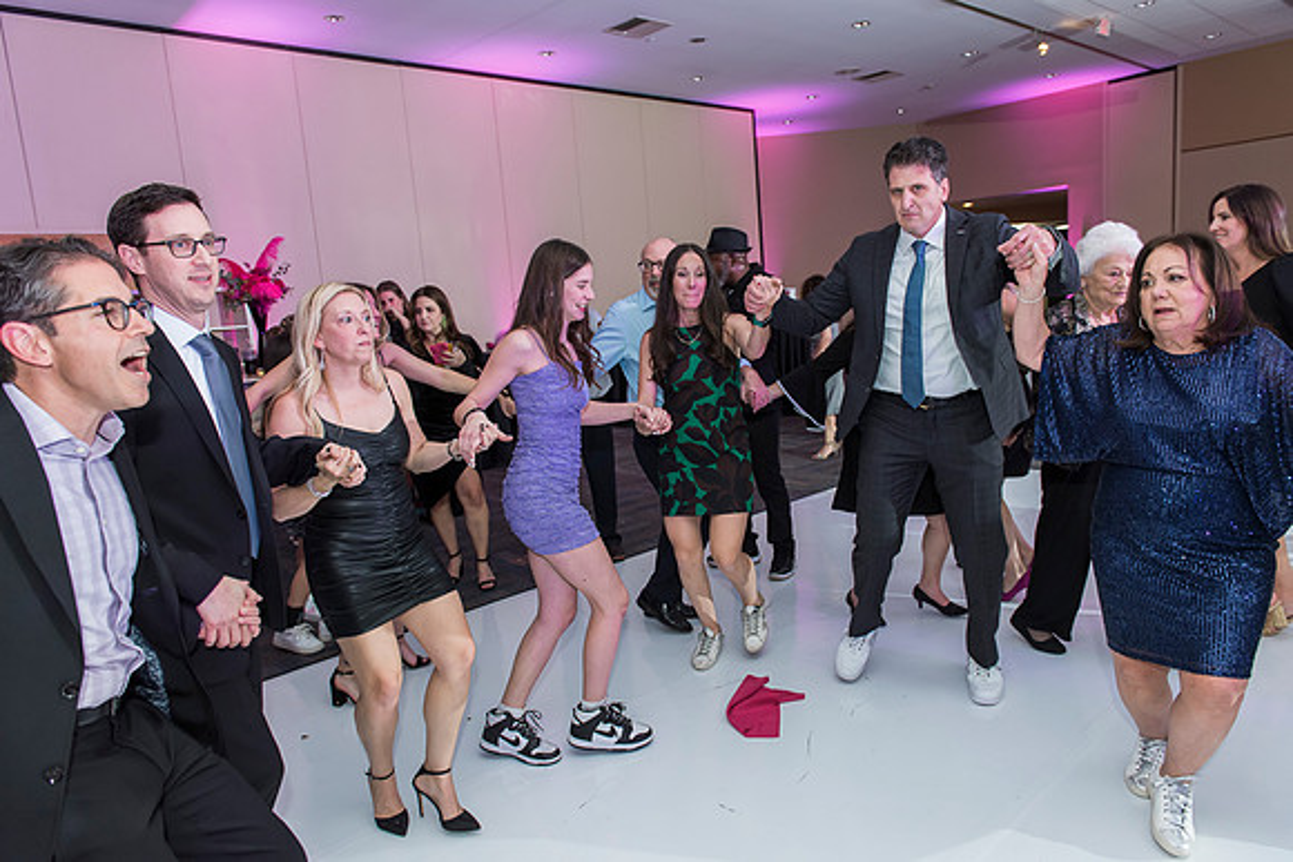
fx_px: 862
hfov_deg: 73.7
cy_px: 431
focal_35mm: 24
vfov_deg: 53.2
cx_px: 646
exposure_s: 1/100
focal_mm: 24
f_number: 4
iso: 1000
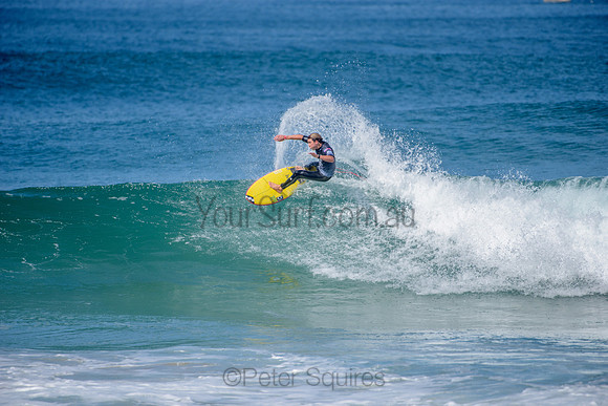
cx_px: 304
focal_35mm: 500
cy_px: 203
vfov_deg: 2.8
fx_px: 8446
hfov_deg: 4.1
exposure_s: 1/2000
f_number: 5.6
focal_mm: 500
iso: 160
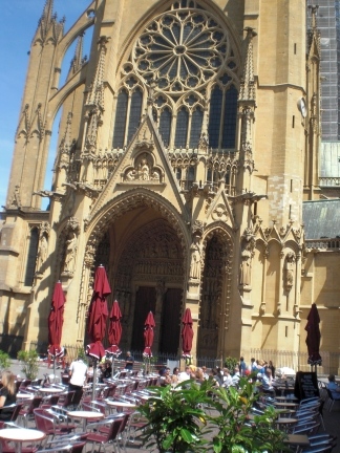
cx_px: 170
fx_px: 498
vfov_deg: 49.0
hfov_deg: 37.7
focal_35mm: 38
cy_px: 226
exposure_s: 1/200
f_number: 5.6
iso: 64
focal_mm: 6.3
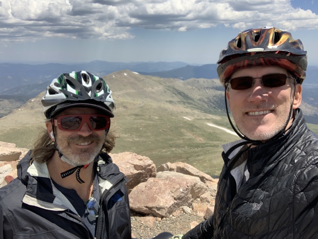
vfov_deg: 44.2
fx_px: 294
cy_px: 120
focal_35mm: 32
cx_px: 159
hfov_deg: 56.8
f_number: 2.2
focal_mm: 2.87
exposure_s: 1/532
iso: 16
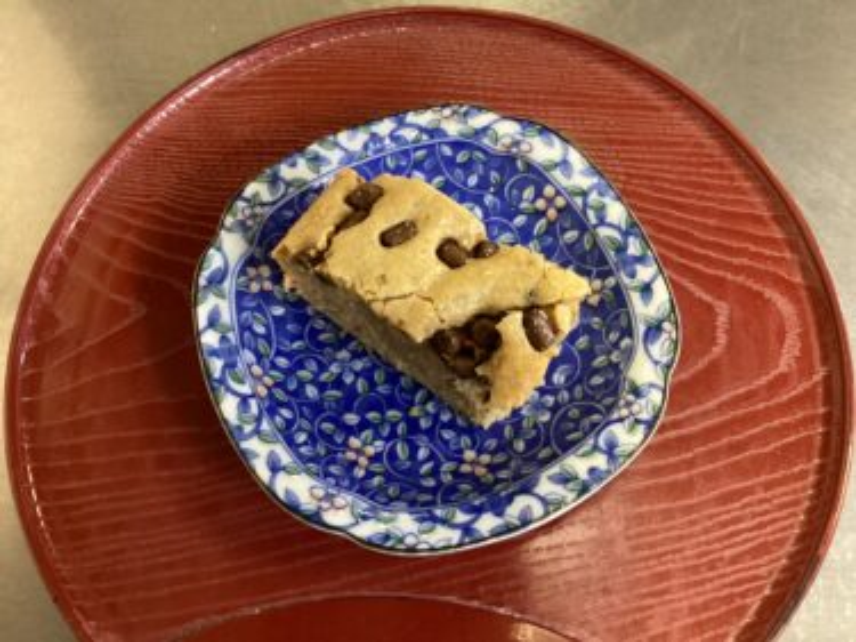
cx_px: 428
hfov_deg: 58.4
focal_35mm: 31
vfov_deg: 45.4
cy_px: 321
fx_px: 766
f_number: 2.4
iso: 320
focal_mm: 3.3
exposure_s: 1/33
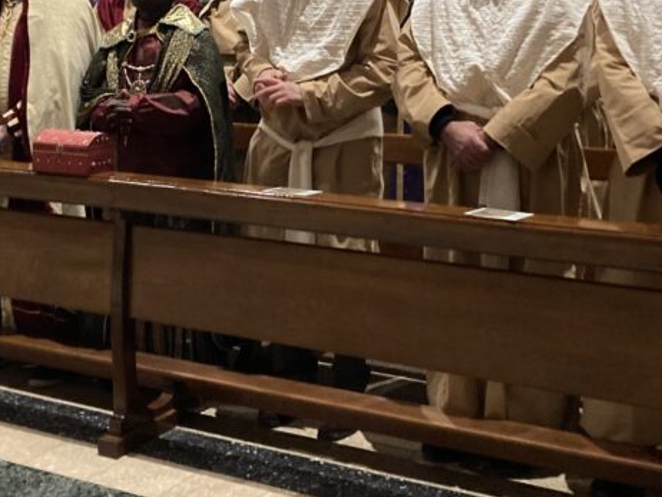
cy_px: 27
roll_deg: -0.2
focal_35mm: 62
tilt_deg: -2.0
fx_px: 1186
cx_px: 225
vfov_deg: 22.9
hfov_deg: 31.0
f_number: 1.8
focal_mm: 3.99
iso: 250
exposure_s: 1/33
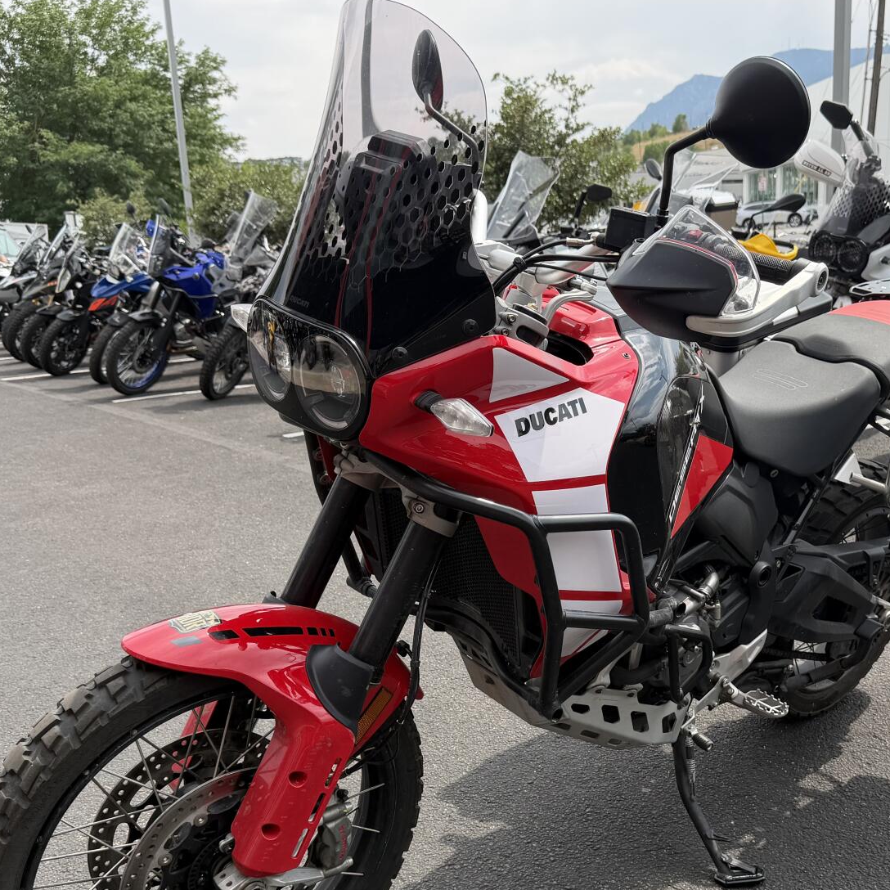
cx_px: 565
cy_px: 552
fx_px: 1134
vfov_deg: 42.5
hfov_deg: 42.5
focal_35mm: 39
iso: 80
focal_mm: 6.76
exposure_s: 1/2053
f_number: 1.78
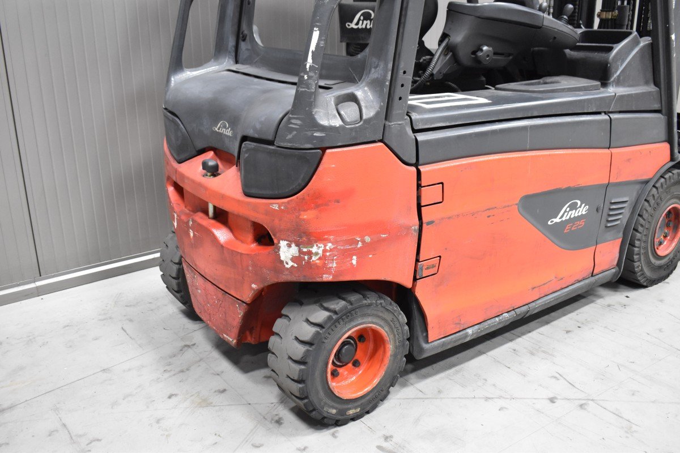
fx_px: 680
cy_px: 226
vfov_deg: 36.9
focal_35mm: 36
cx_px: 340
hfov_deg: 53.1
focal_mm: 24
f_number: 4.5
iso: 1600
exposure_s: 1/25
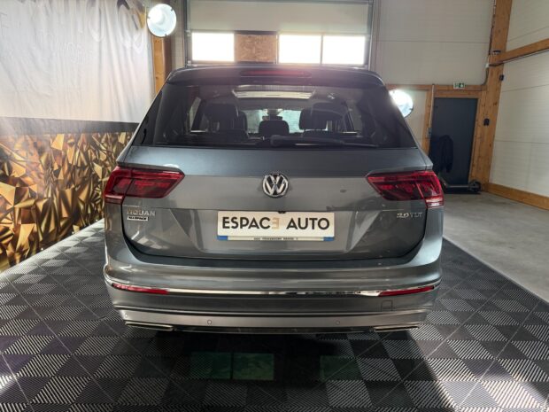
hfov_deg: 71.6
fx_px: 381
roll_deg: -1.2
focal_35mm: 24
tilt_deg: -11.5
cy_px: 206
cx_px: 274
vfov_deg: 56.8
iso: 320
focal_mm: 6.76
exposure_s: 1/100
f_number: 1.78
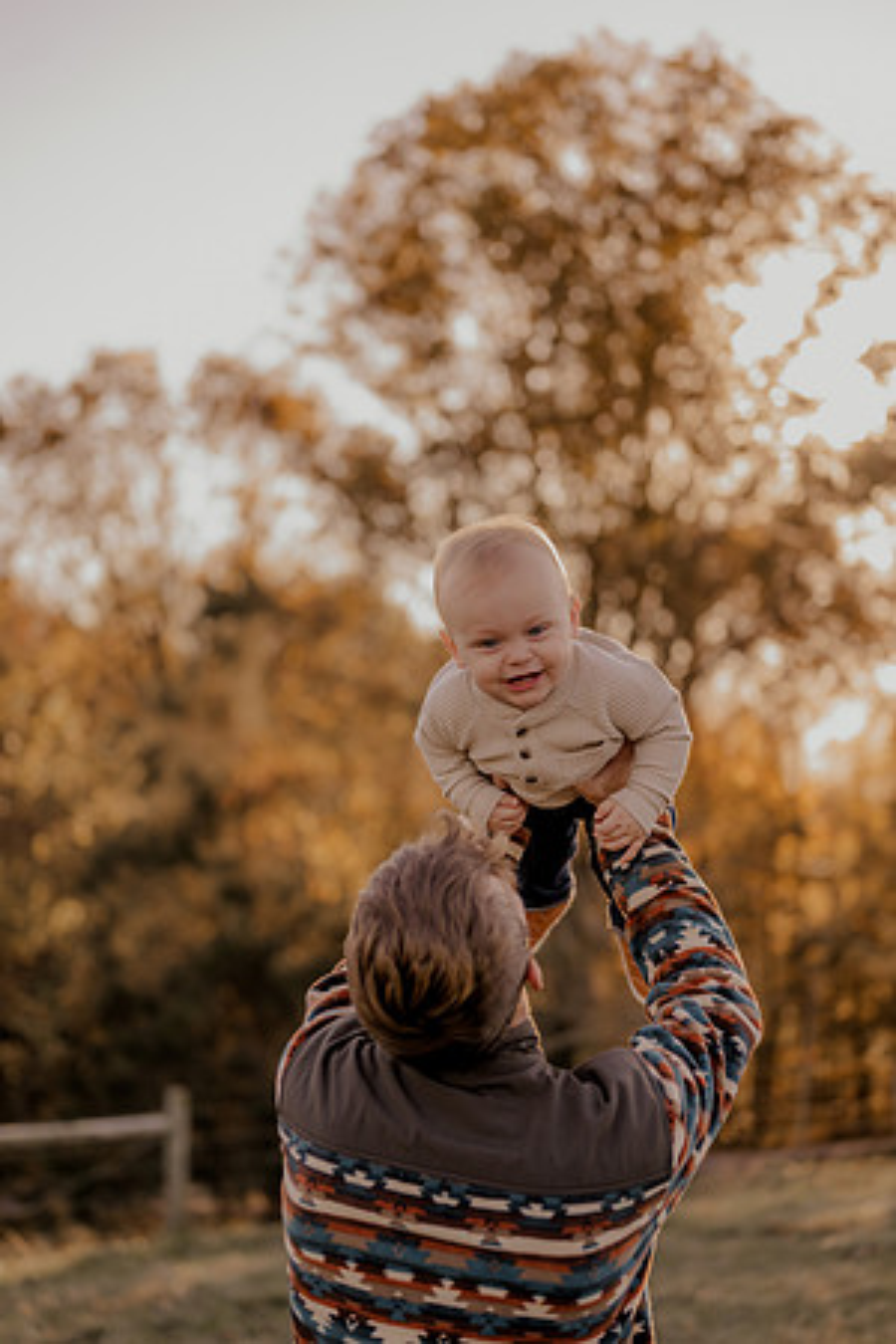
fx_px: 1867
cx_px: 448
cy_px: 672
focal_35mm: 50
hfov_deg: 27.0
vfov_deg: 39.6
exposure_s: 1/1600
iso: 250
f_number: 1.8
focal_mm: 50
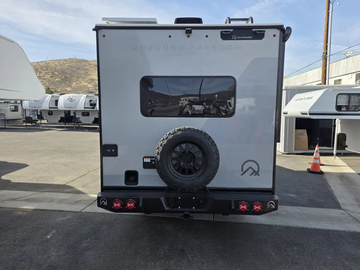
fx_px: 239
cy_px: 135
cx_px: 180
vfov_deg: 58.9
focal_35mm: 23
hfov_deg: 73.9
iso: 80
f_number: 1.7
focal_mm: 6.25
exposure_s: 1/3143
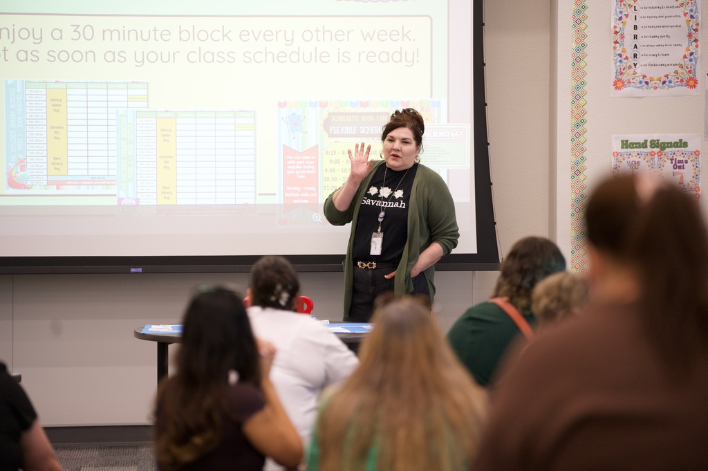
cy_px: 236
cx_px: 354
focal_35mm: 145
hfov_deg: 14.2
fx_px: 2849
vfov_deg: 9.4
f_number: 2.8
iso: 2000
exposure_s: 1/320
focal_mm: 145
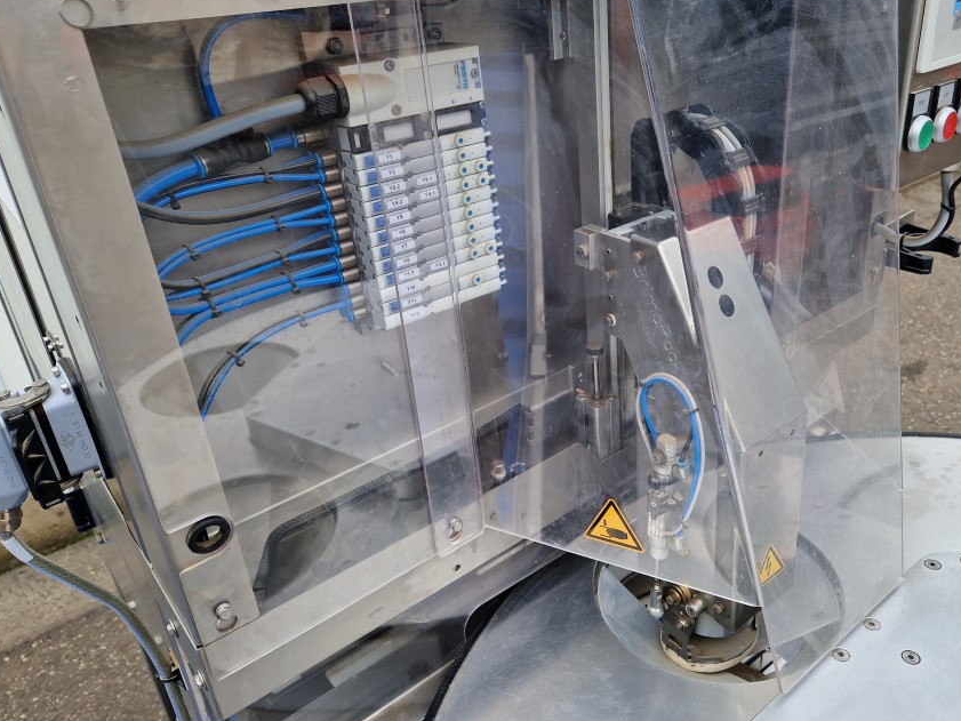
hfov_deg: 63.1
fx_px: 777
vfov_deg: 49.7
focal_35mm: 28
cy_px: 330
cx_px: 554
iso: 50
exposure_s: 1/526
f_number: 1.8
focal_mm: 5.4
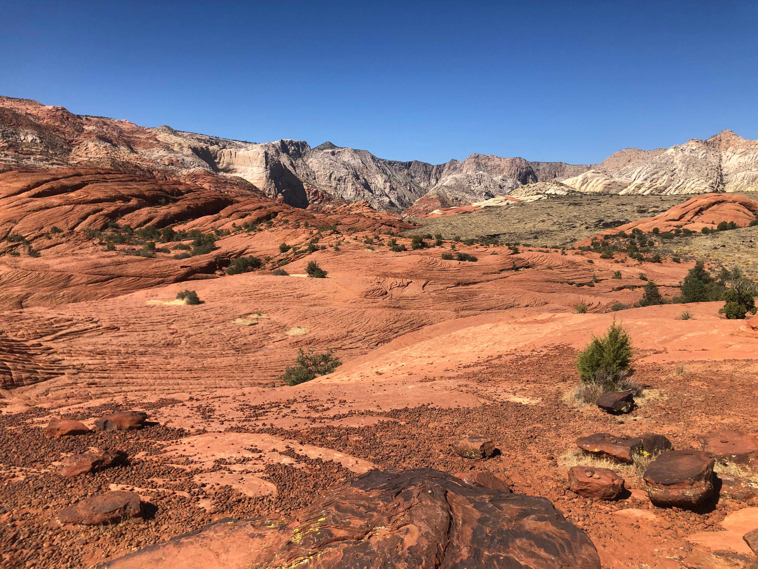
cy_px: 284
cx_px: 379
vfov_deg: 49.7
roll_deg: -1.5
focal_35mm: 28
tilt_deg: -6.2
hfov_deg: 63.4
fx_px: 613
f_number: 1.8
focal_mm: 3.99
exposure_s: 1/2404
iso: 20
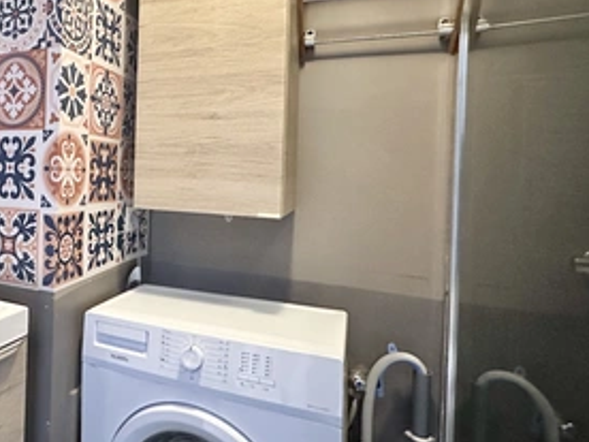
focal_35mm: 27
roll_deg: -1.7
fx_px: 459
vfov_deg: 51.0
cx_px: 84
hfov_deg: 58.1
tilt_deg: +0.3
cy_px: 177
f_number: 2.2
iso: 1250
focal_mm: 2.22
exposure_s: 1/50
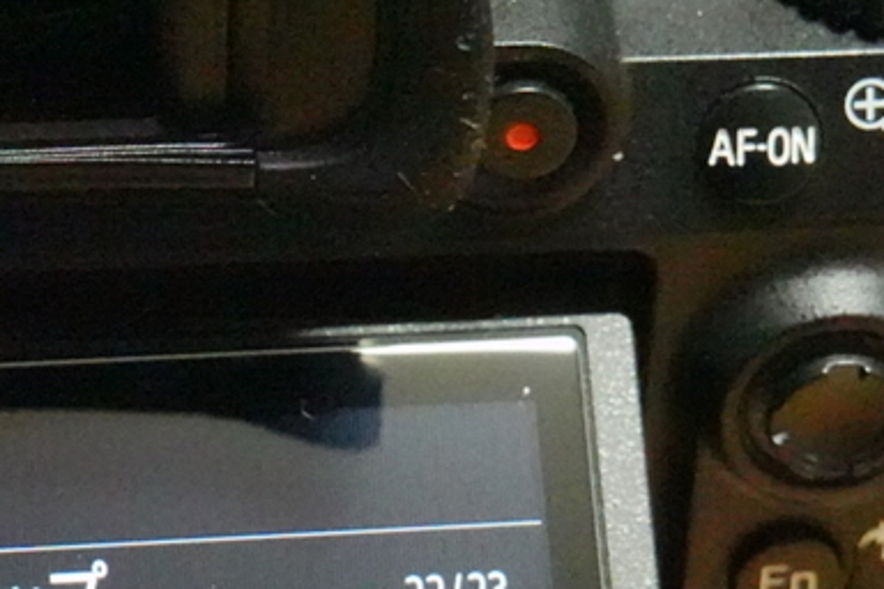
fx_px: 4763
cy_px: 605
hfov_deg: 10.6
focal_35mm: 194
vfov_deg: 7.0
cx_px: 186
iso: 6400
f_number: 4.5
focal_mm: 22.92
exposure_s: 1/160
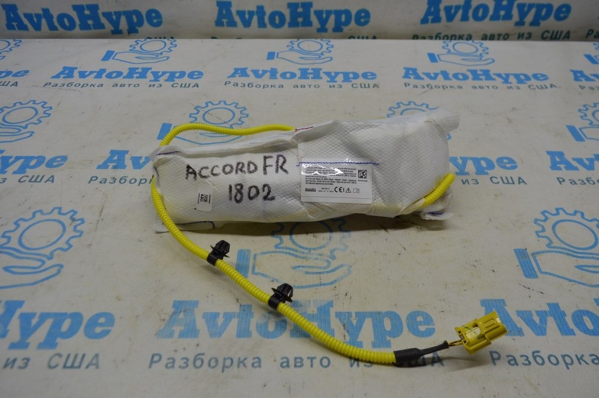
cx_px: 300
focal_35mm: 27
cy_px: 199
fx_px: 449
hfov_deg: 67.4
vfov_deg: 47.9
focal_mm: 18
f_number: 5
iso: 400
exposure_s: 1/100
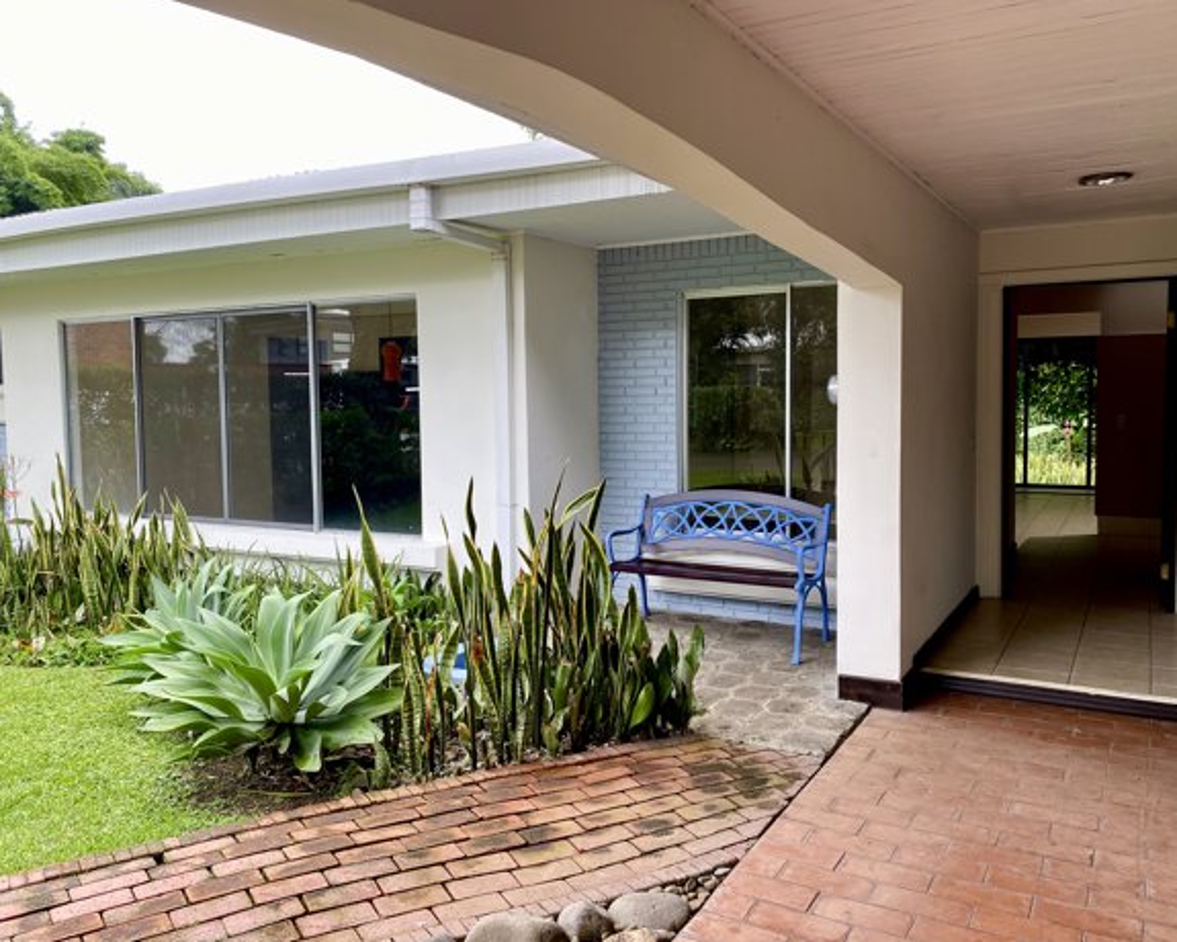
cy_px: 465
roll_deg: +1.0
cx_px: 568
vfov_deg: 51.5
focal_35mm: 28
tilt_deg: -3.7
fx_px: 975
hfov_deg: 62.2
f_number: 1.8
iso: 32
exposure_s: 1/184
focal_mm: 4.25
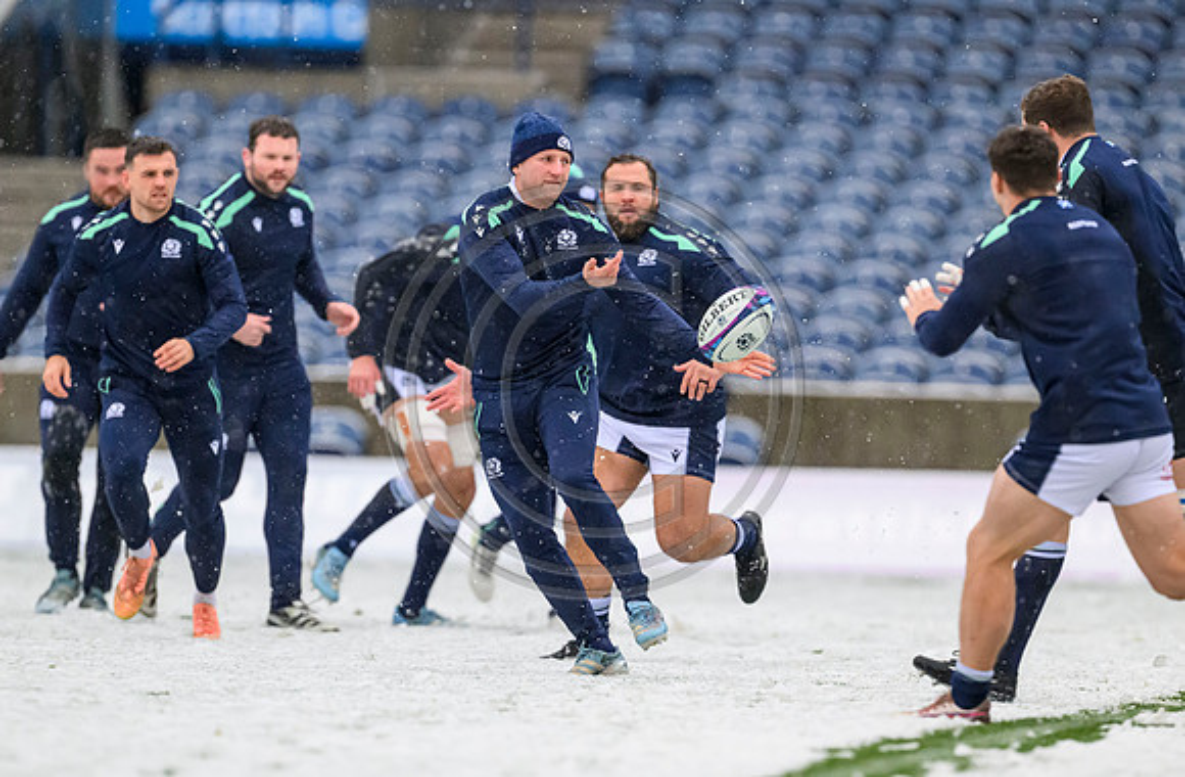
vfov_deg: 2.7
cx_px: 671
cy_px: 448
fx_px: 16351
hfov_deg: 4.2
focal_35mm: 499
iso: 8000
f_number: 3.5
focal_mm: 400
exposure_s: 1/1600
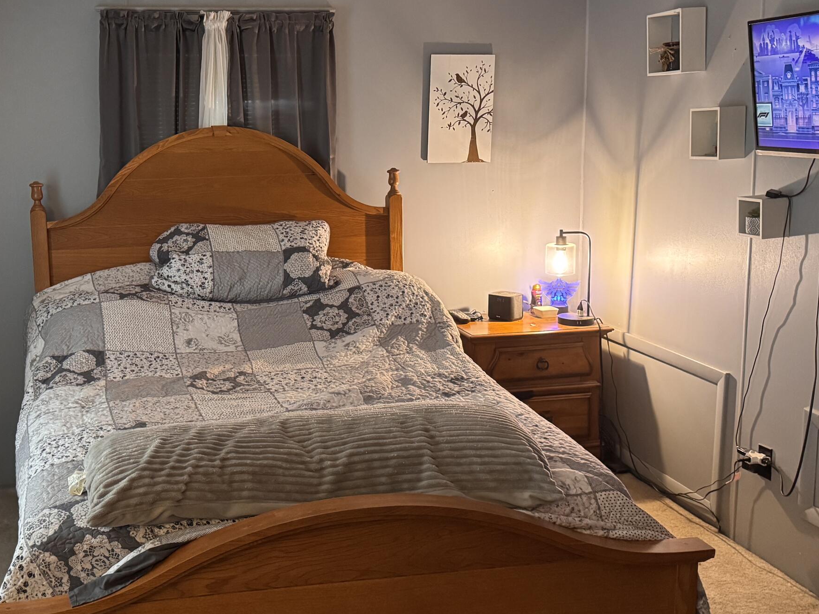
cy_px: 275
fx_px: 970
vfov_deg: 35.1
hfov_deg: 44.9
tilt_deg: -8.9
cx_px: 257
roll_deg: +1.3
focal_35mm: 41
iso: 800
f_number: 1.78
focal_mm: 6.76
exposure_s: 1/60
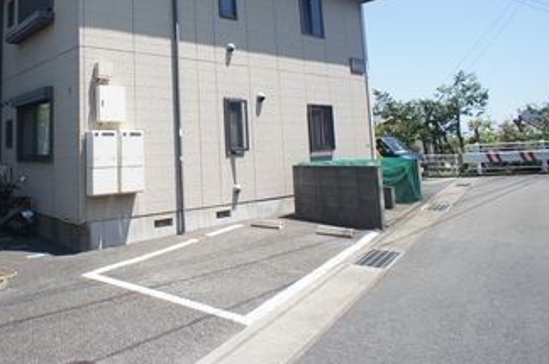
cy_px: 97
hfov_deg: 50.0
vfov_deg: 35.1
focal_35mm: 37
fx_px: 563
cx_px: 142
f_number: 6.3
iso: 200
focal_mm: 16
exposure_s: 1/320
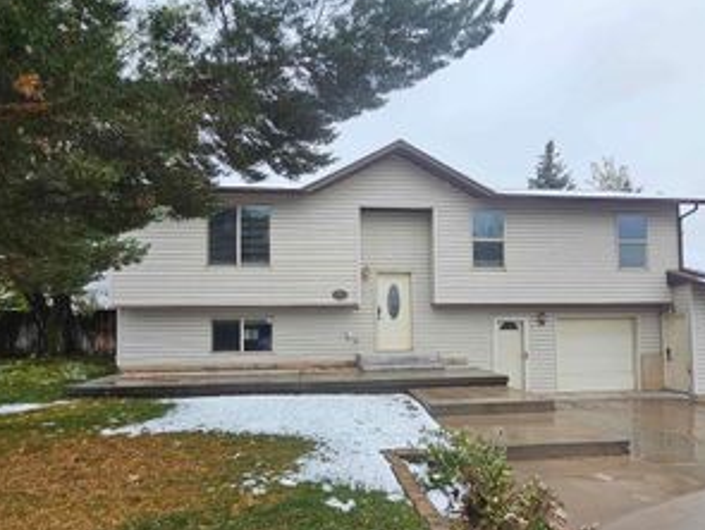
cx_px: 378
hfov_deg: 76.2
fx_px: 449
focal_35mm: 22
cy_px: 302
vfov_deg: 60.9
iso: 50
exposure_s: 1/485
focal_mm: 2.2
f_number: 2.2
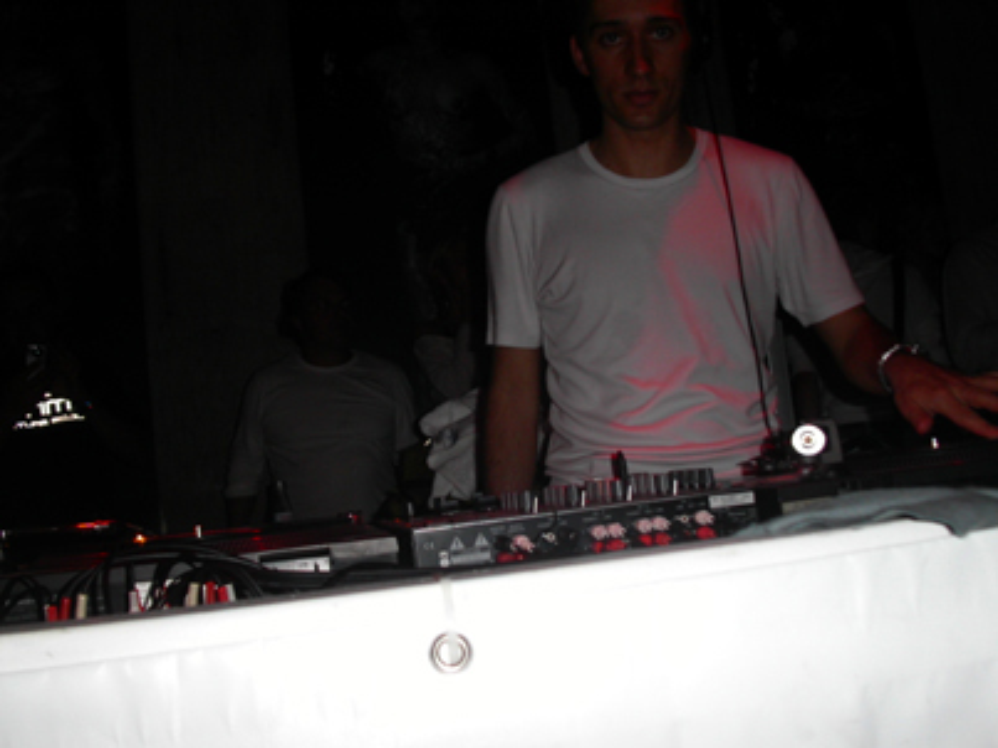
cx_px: 499
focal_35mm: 38
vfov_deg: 37.7
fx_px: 1095
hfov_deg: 49.0
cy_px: 374
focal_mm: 7.8
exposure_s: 1/30
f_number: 2.8
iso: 100
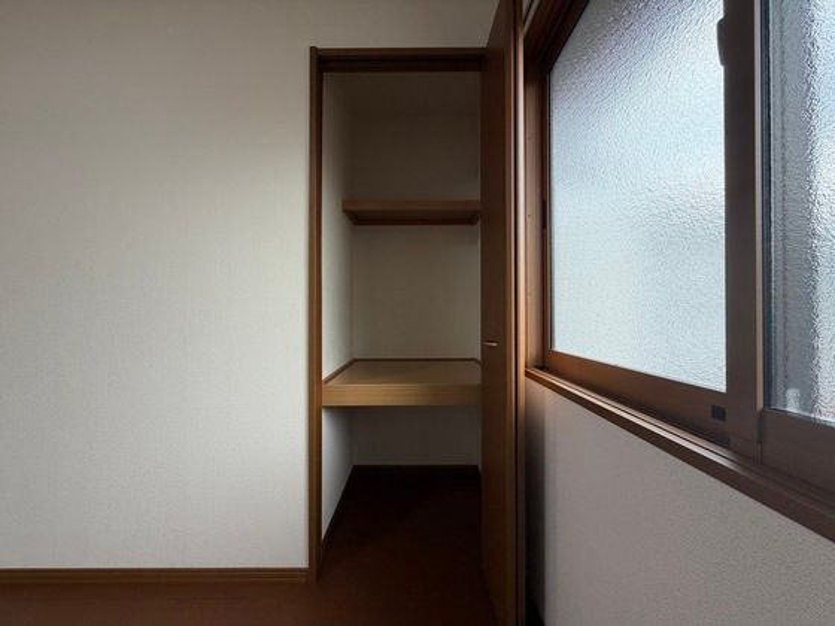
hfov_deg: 102.1
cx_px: 418
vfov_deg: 85.7
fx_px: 338
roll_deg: +0.0
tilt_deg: -0.4
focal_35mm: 14
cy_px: 313
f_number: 2.2
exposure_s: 1/121
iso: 80
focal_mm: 2.22
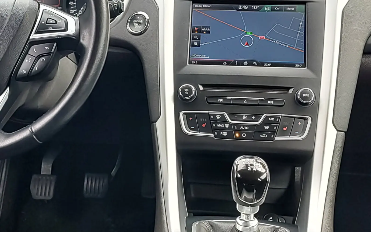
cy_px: 97
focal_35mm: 59
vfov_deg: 22.0
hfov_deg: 34.2
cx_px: 118
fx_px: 597
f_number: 1.8
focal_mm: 5.56
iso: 100
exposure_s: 1/169
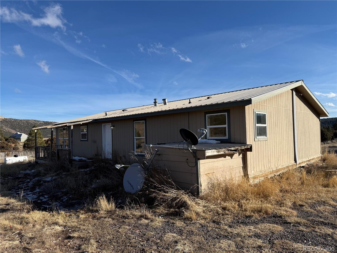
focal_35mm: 24
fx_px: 234
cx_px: 168
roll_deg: +1.4
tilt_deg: +1.8
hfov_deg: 71.6
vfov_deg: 56.8
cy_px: 126
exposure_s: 1/4673
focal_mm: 6.76
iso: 80
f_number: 1.78
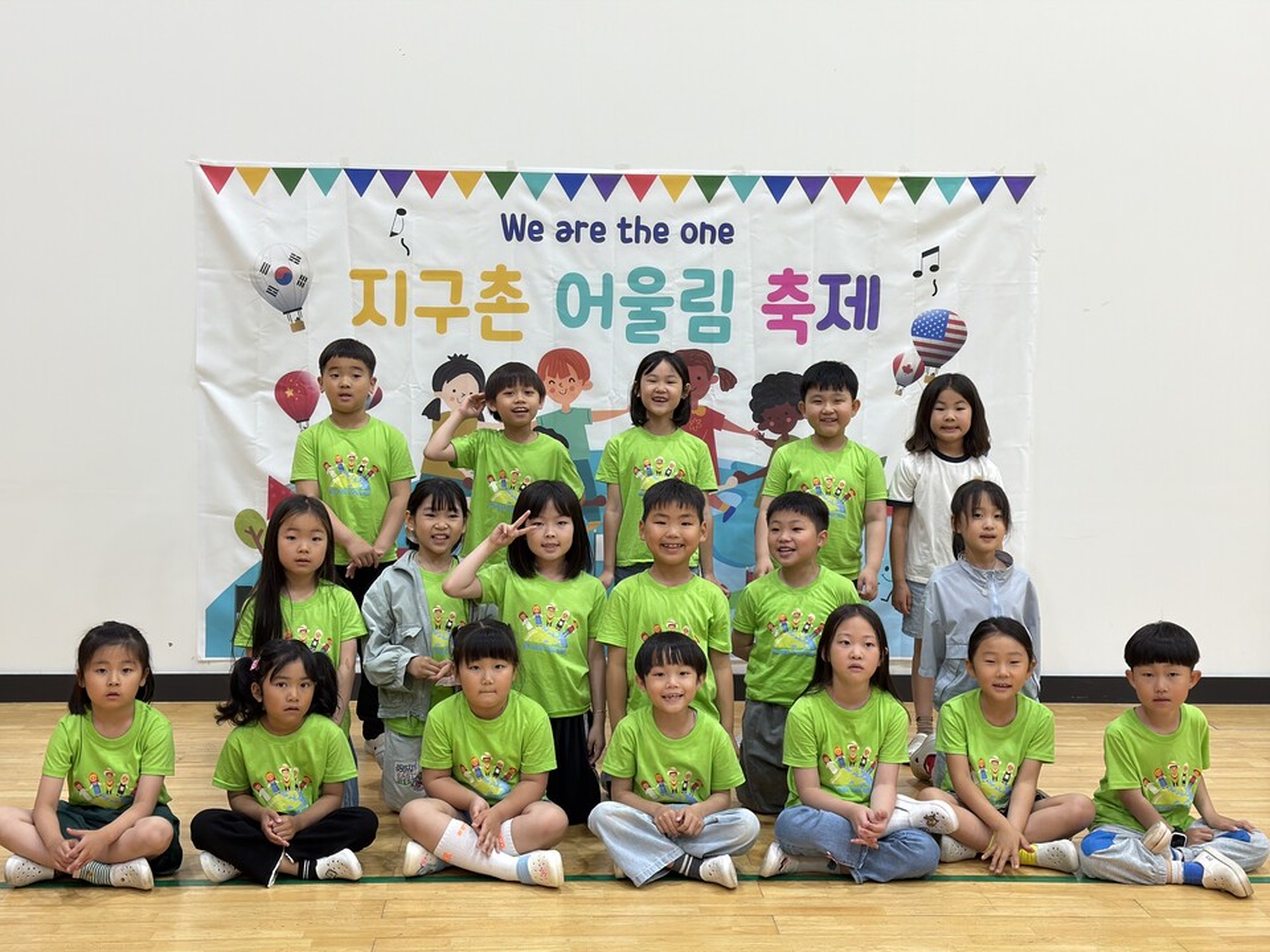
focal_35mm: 48
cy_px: 476
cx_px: 635
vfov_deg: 30.3
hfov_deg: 39.7
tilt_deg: -4.8
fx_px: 1761
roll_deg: -0.7
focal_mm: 6.76
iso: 80
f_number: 1.78
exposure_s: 1/60
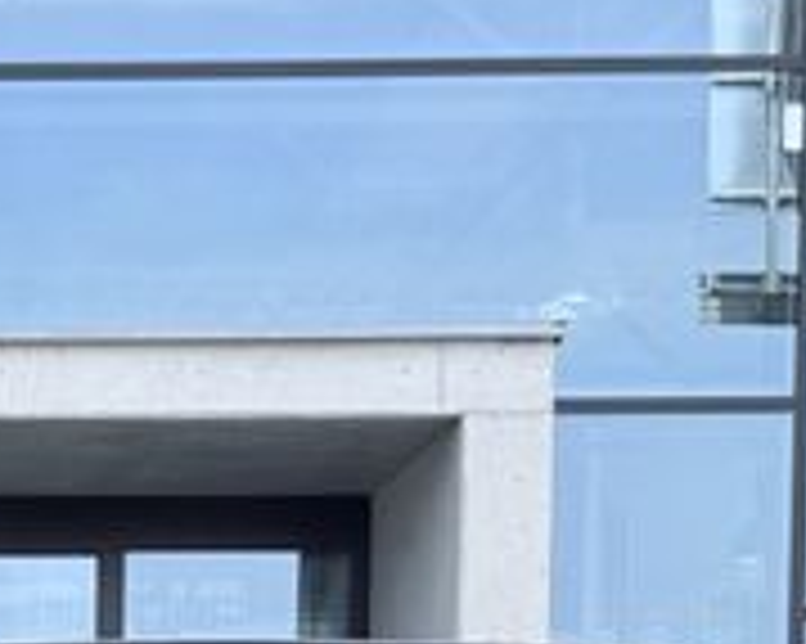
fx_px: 3195
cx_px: -216
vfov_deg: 11.1
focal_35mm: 134
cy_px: 950
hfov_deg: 13.9
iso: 80
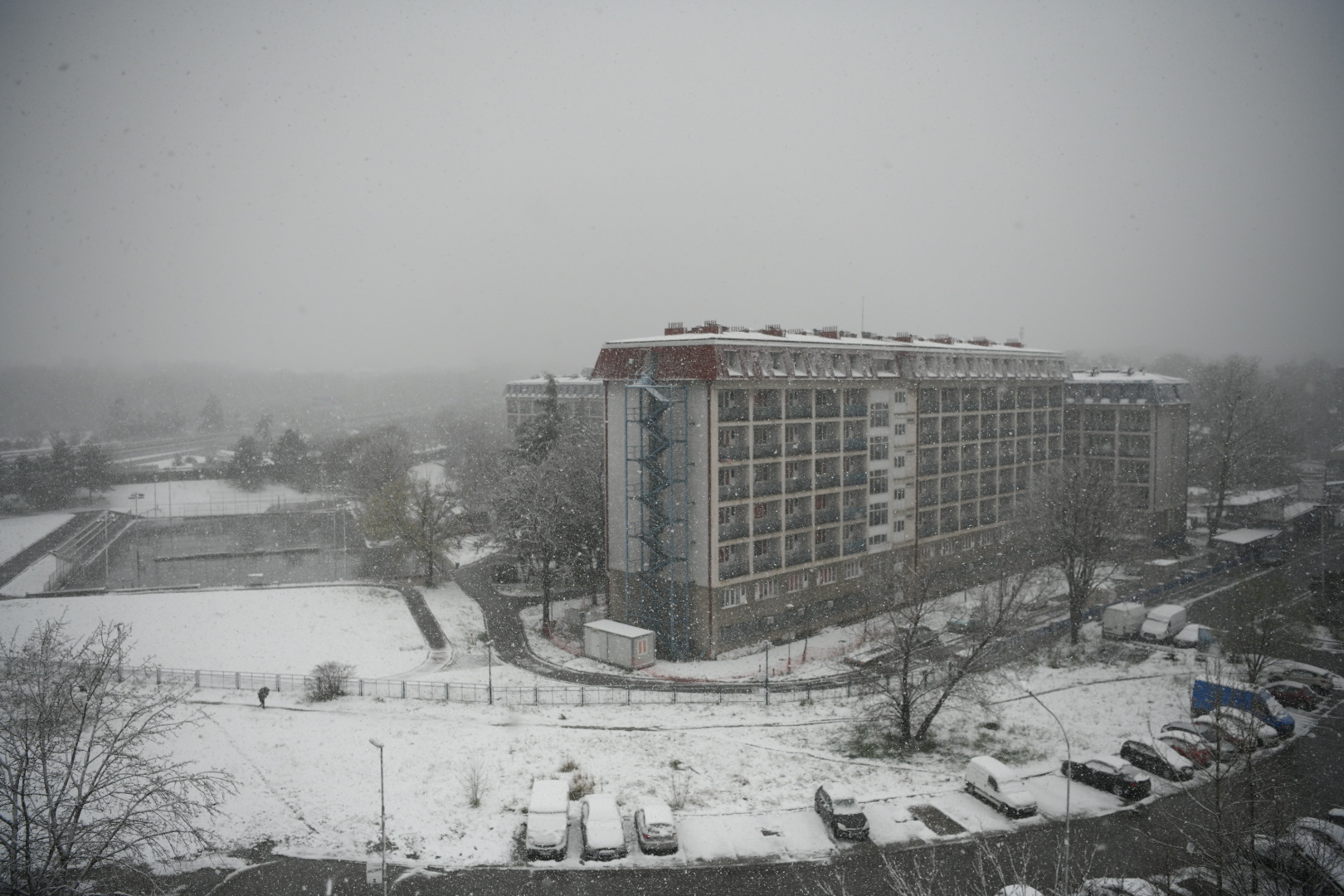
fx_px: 1083
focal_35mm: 29
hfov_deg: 63.7
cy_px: 448
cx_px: 672
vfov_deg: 45.0
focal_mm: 29
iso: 640
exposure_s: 1/8000
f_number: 2.8
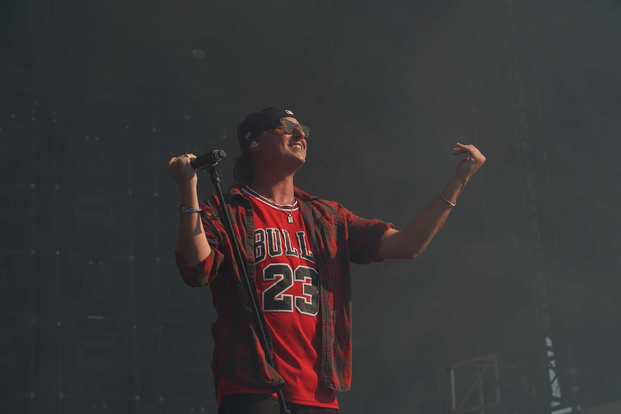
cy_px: 207
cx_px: 310
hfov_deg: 19.5
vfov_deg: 13.0
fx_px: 1811
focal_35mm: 105
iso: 100
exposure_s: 1/500
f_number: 8
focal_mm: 105
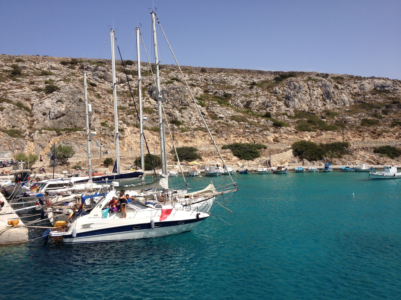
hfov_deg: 52.6
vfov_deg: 40.7
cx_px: 200
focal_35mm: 35
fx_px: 405
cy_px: 150
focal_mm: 4.28
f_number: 2.4
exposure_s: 1/2123
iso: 50
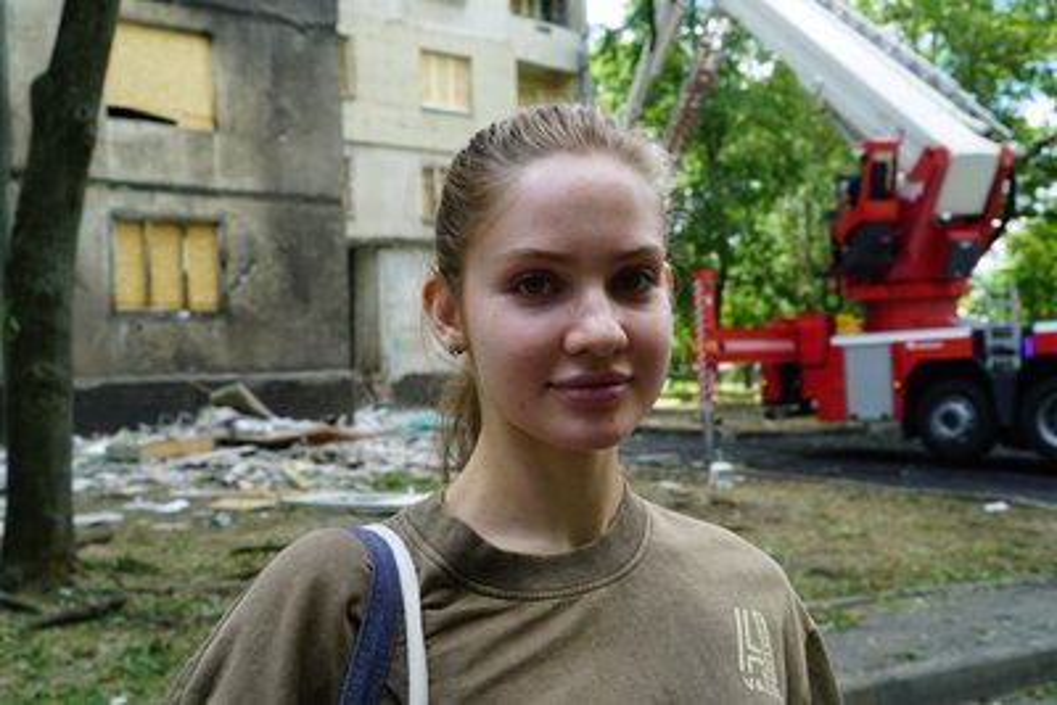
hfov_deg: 49.5
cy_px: 352
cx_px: 528
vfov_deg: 34.2
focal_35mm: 39
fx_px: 1145
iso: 100
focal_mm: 39
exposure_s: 1/80
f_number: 8
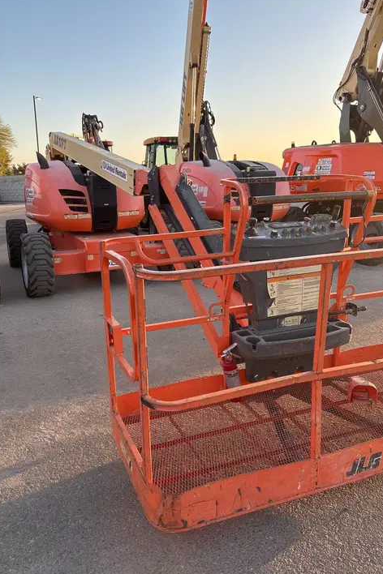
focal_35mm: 28
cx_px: 164
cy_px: 291
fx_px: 447
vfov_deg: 65.5
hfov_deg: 46.3
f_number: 1.6
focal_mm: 5.96
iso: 50
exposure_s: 1/565
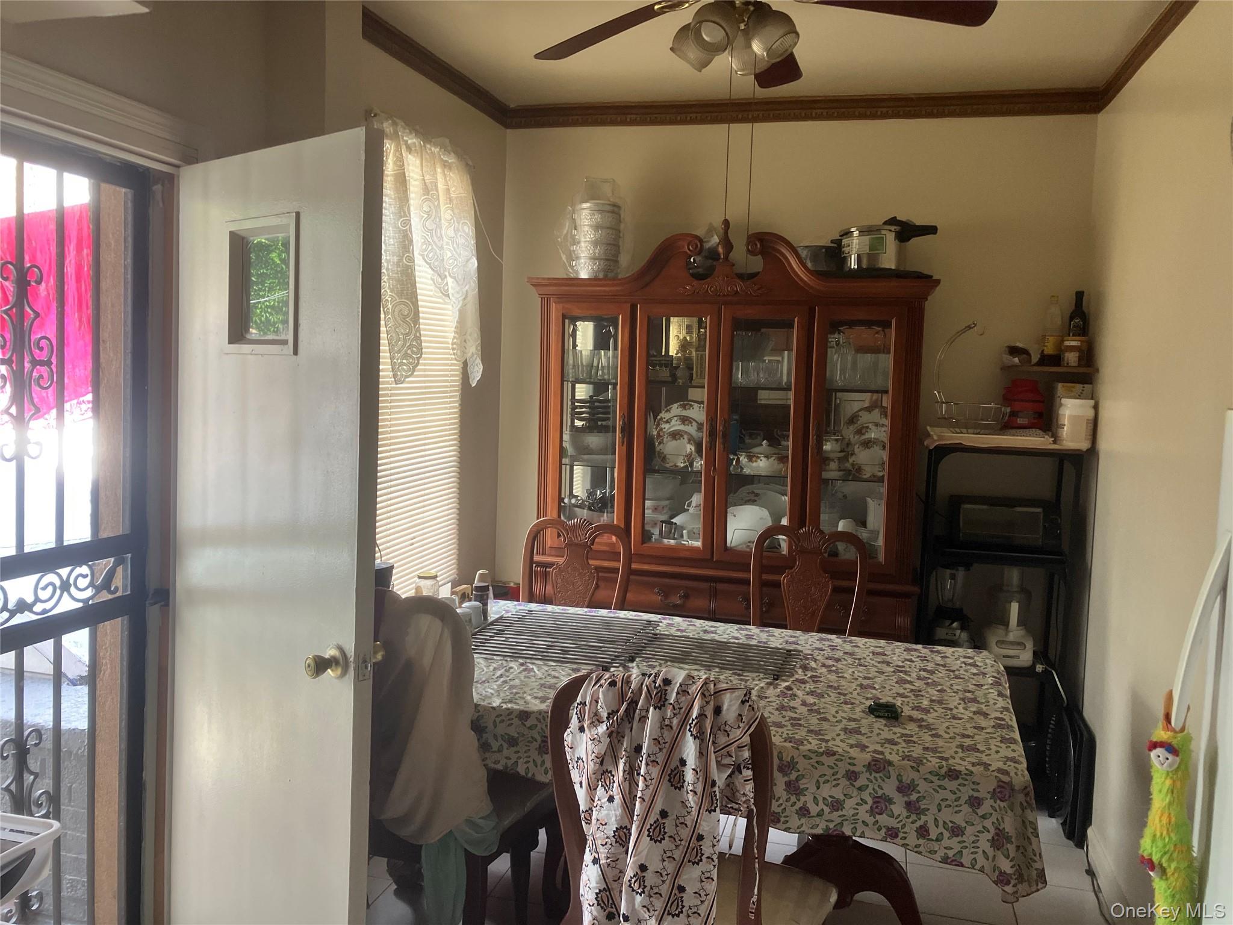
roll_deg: -2.7
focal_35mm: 28
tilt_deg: -4.0
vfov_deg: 49.7
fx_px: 997
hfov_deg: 63.4
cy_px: 462
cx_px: 616
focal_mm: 3.99
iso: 80
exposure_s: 1/77
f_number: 1.8
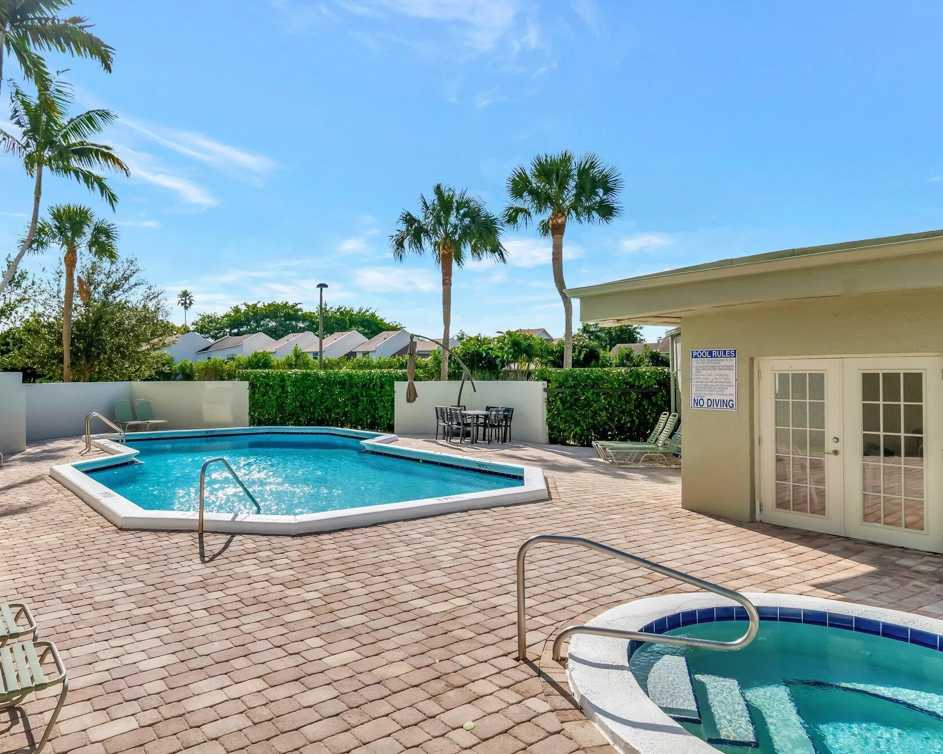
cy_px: 378
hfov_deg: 74.5
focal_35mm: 22
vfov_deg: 63.1
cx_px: 393
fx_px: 614
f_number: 8
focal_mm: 13
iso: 1000
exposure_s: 1/2000
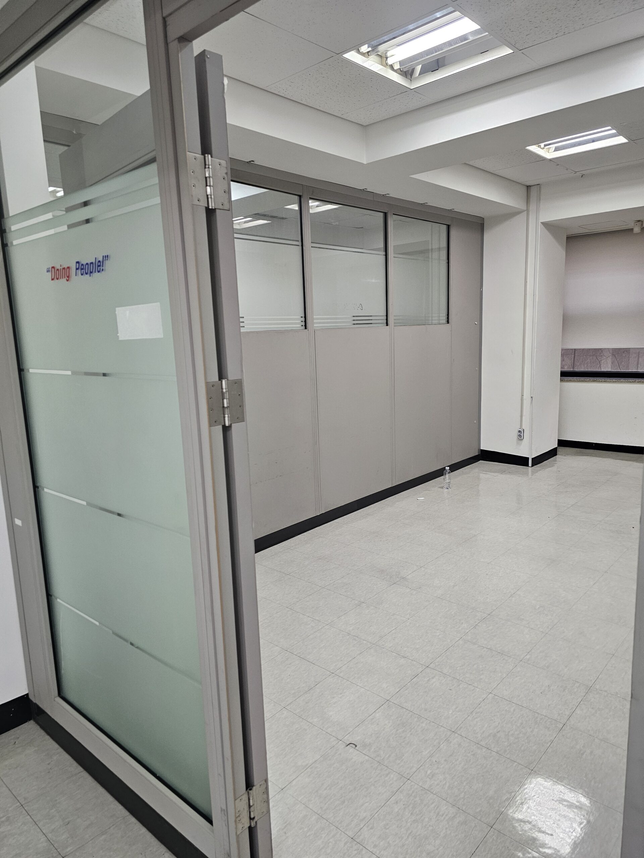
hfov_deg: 58.9
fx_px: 571
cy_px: 429
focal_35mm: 23
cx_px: 322
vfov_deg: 73.9
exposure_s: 1/120
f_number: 1.7
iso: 200
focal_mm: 6.3
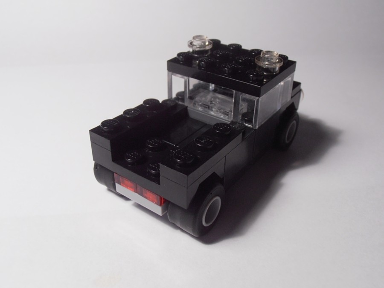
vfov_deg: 38.7
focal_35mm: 37
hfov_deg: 50.1
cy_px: 144
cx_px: 192
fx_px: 410
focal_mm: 6.61
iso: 125
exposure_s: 1/30
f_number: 3.9
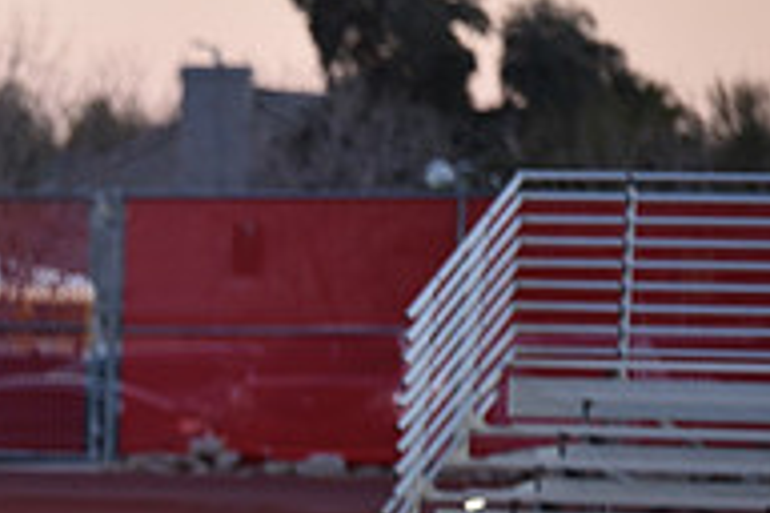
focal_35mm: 514
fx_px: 10993
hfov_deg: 4.0
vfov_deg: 2.7
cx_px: -337
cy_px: 467
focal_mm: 170
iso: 1250
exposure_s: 1/500
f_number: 2.8
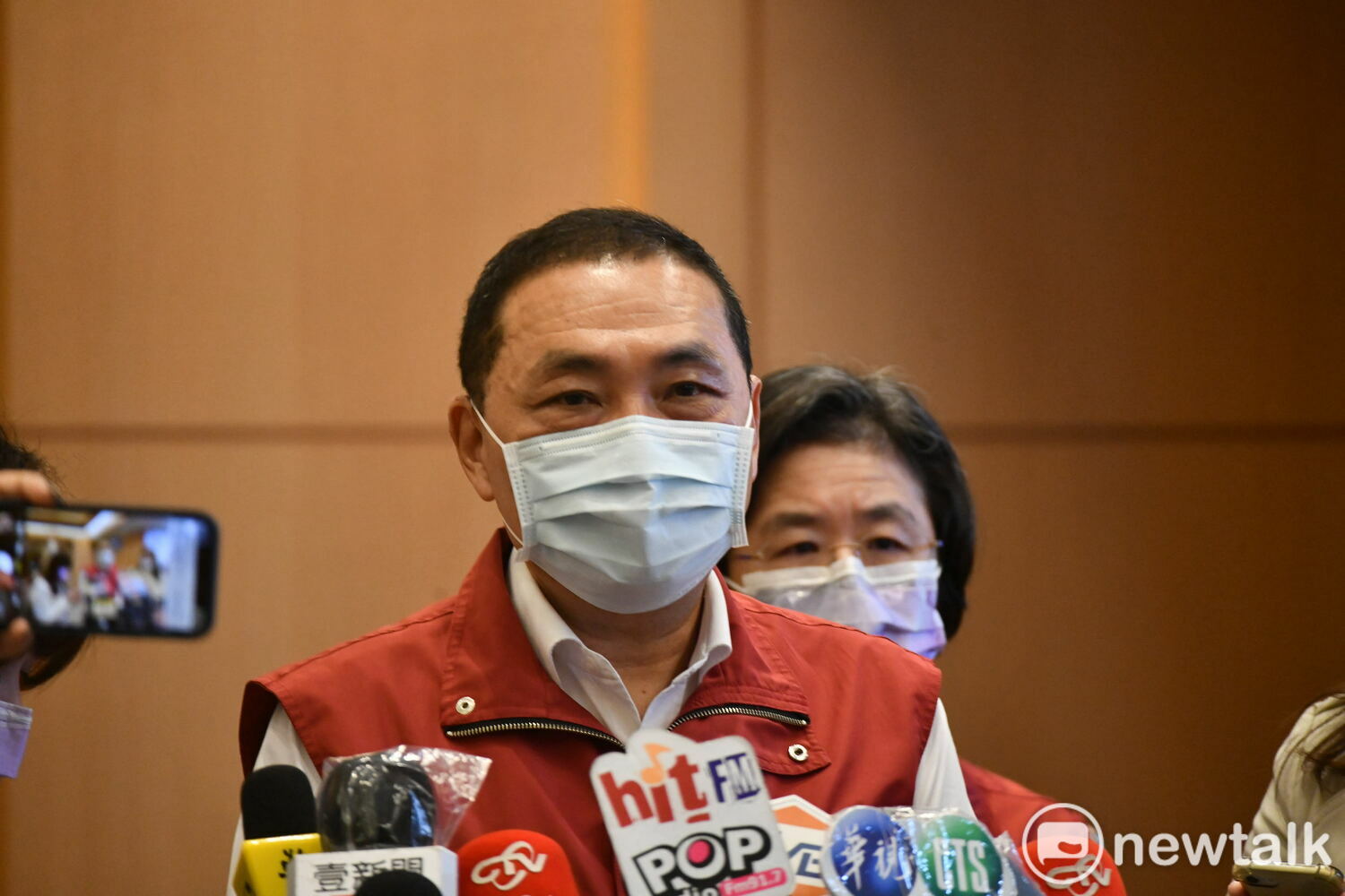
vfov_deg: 4.6
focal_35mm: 300
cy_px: 448
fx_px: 11207
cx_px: 672
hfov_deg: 6.9
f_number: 5.6
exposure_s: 1/125
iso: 2500
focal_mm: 300
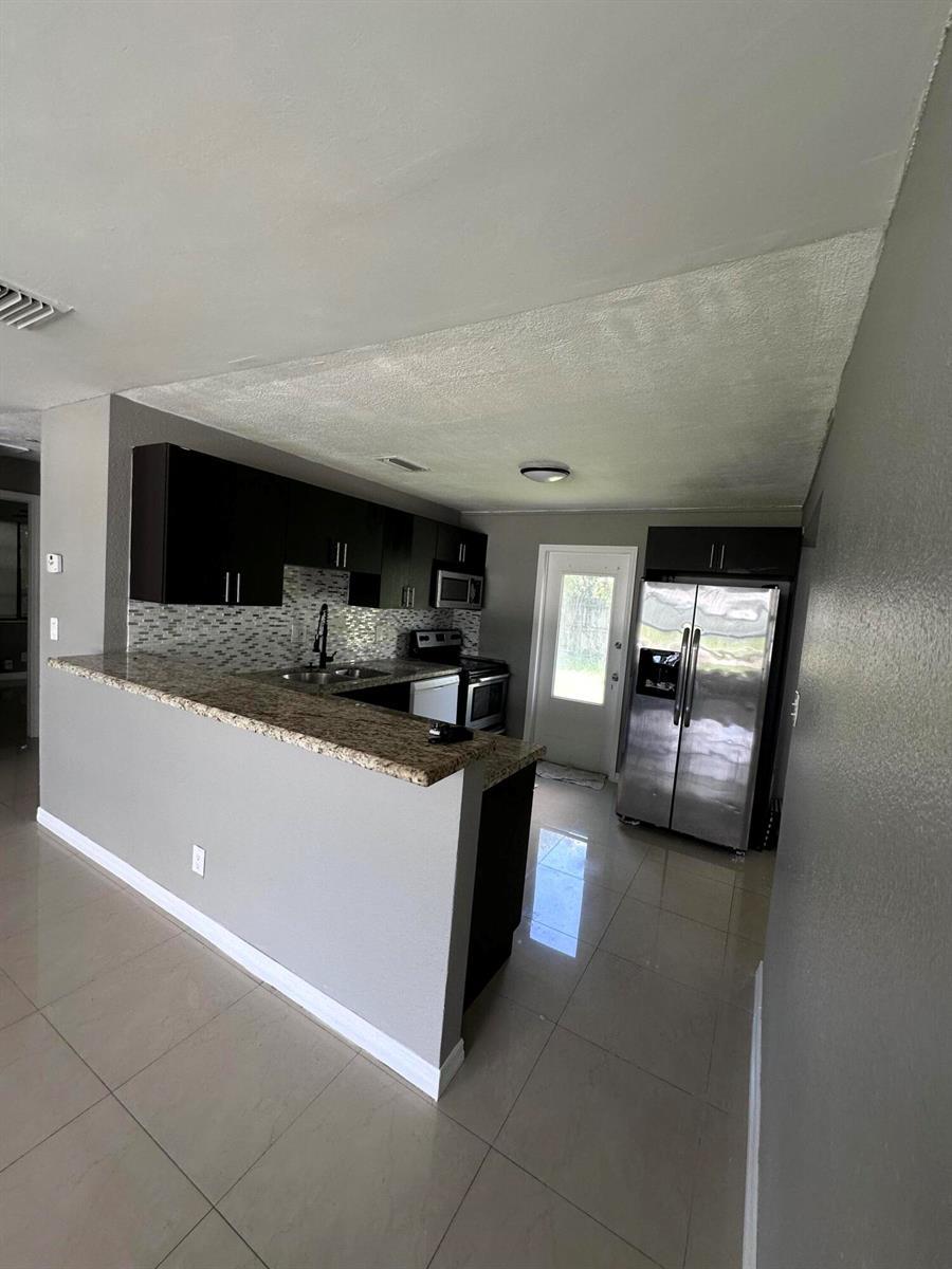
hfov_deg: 85.7
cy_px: 634
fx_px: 513
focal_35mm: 14
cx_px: 476
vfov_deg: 102.1
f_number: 2.2
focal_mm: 2.22
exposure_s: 1/99
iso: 80
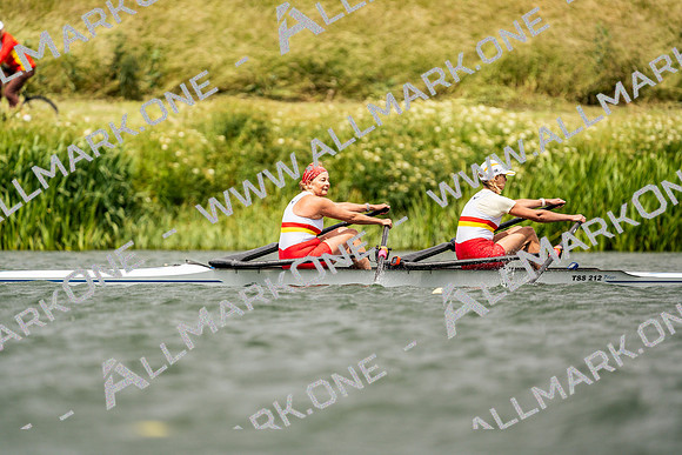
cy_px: 228
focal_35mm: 600
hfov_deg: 3.4
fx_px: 11369
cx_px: 341
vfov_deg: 2.3
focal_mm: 600
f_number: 6.3
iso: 250
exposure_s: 1/2000
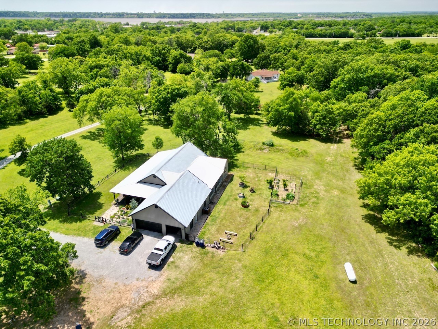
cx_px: 219
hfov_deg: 71.6
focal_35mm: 24
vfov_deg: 56.8
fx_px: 304
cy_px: 164
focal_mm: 6.72
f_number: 1.7
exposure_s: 1/800
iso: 110
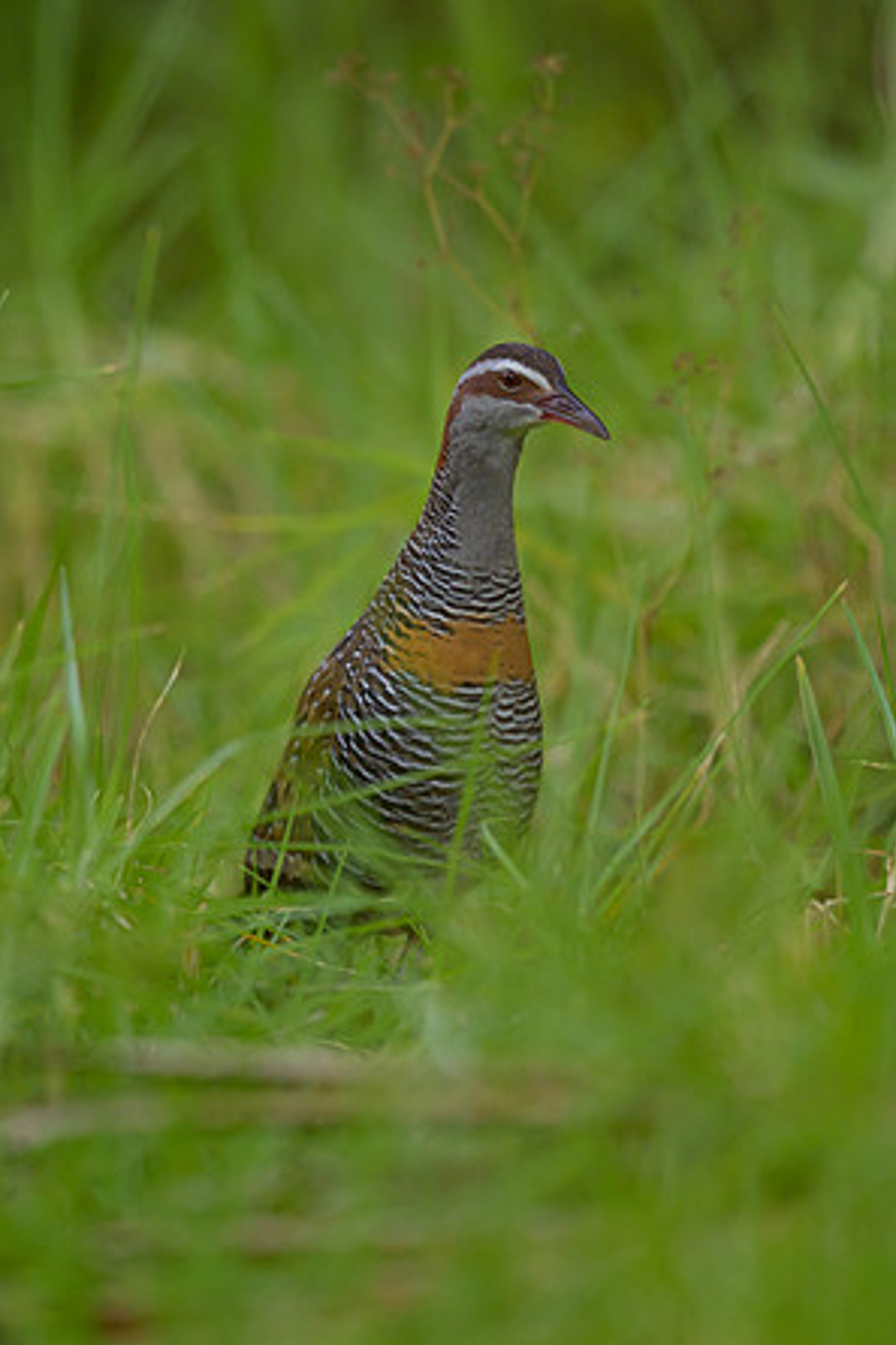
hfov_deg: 1.8
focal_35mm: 759
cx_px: 384
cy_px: 497
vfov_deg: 2.7
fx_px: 28356
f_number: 2.8
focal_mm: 400
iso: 500
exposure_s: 1/3200
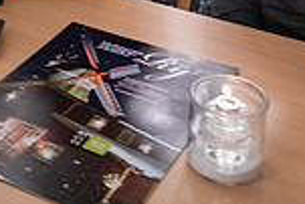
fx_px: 780
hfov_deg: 21.1
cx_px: -22
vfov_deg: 12.9
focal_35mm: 92
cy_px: -207
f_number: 2.8
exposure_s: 1/60
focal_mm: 16
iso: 1600
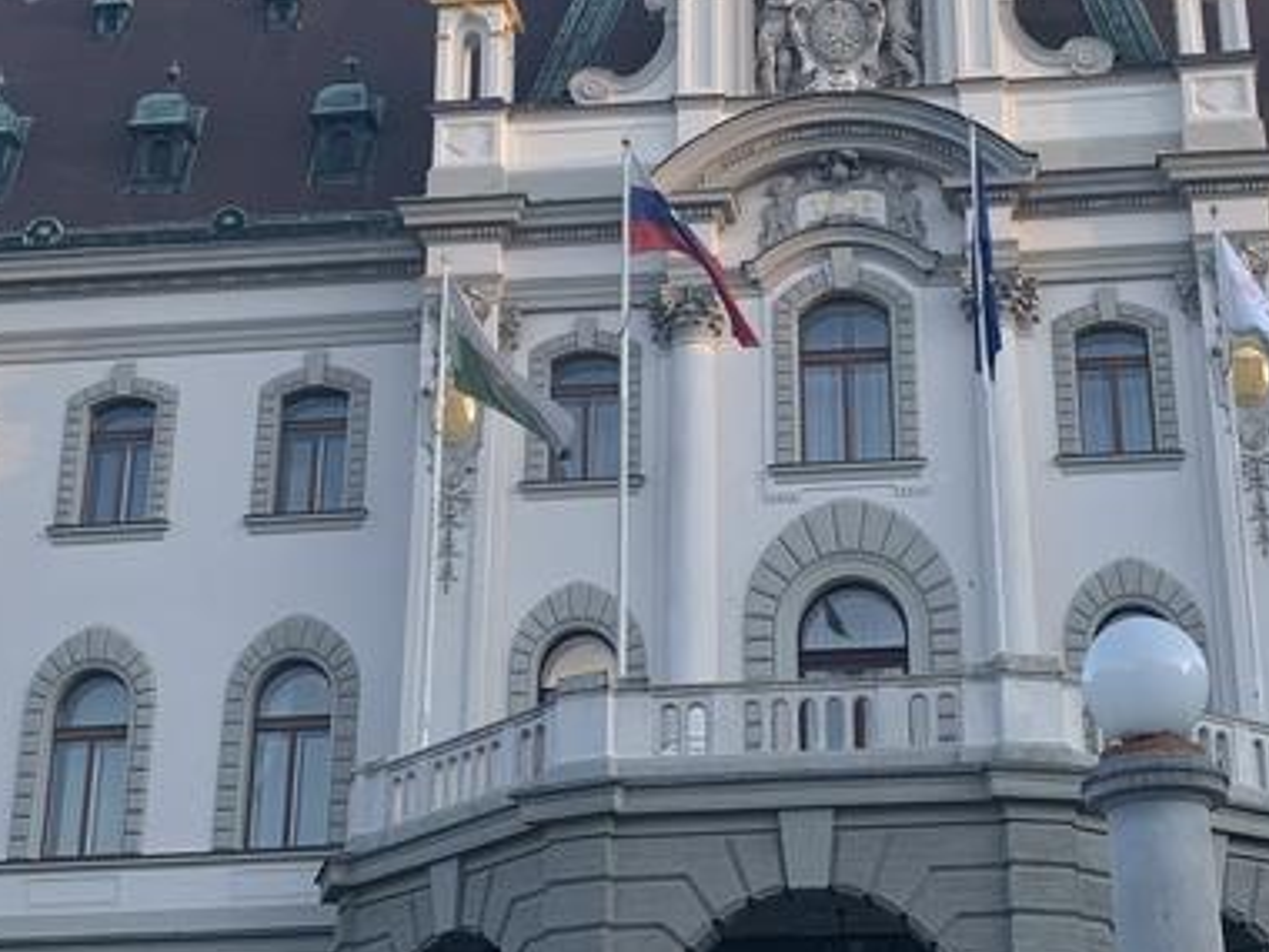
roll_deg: +1.0
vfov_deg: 20.8
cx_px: 832
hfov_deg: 27.6
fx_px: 2566
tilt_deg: +25.9
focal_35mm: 70
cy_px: 194
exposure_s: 1/263
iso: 25
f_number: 1.8
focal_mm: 4.25
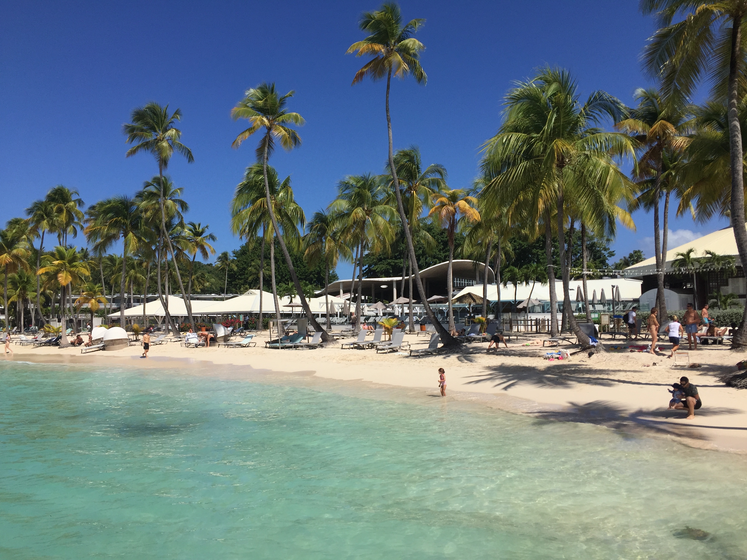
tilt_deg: +3.6
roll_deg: -0.6
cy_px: 280
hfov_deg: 61.7
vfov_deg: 48.2
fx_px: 626
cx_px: 374
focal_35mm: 29
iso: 32
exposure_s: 1/3968
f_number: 2.2
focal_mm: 4.15
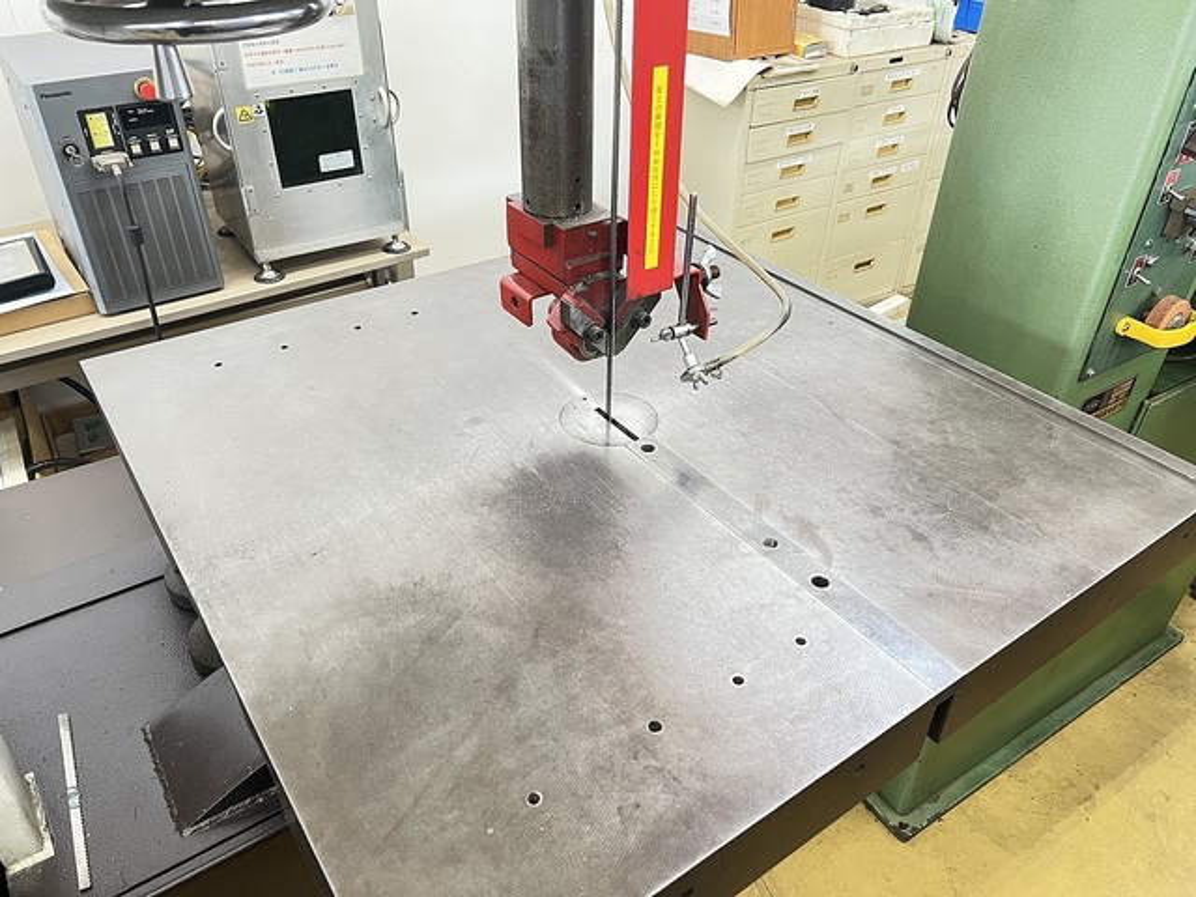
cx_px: 598
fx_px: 898
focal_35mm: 26
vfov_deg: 53.1
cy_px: 448
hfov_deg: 67.3
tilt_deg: -35.1
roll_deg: -0.7
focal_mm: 5.7
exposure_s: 1/60
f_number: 1.5
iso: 250
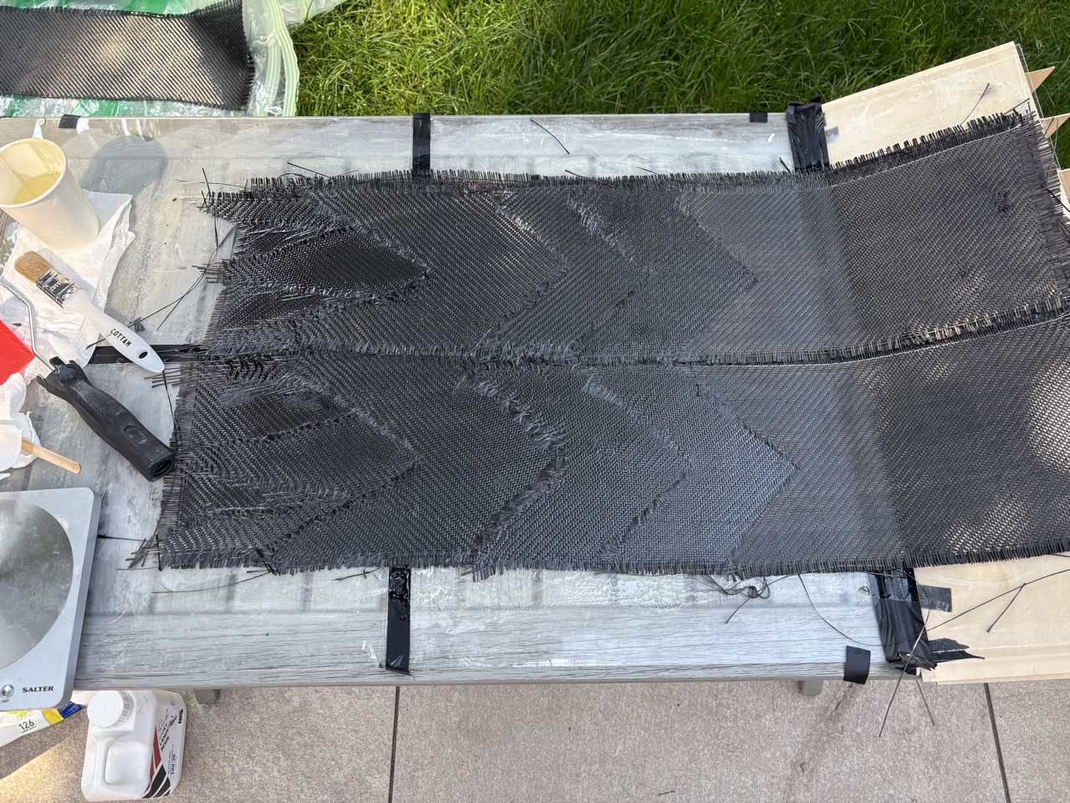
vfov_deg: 53.1
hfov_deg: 67.3
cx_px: 535
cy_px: 402
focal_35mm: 26
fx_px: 804
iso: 64
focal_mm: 5.96
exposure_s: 1/447
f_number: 1.6
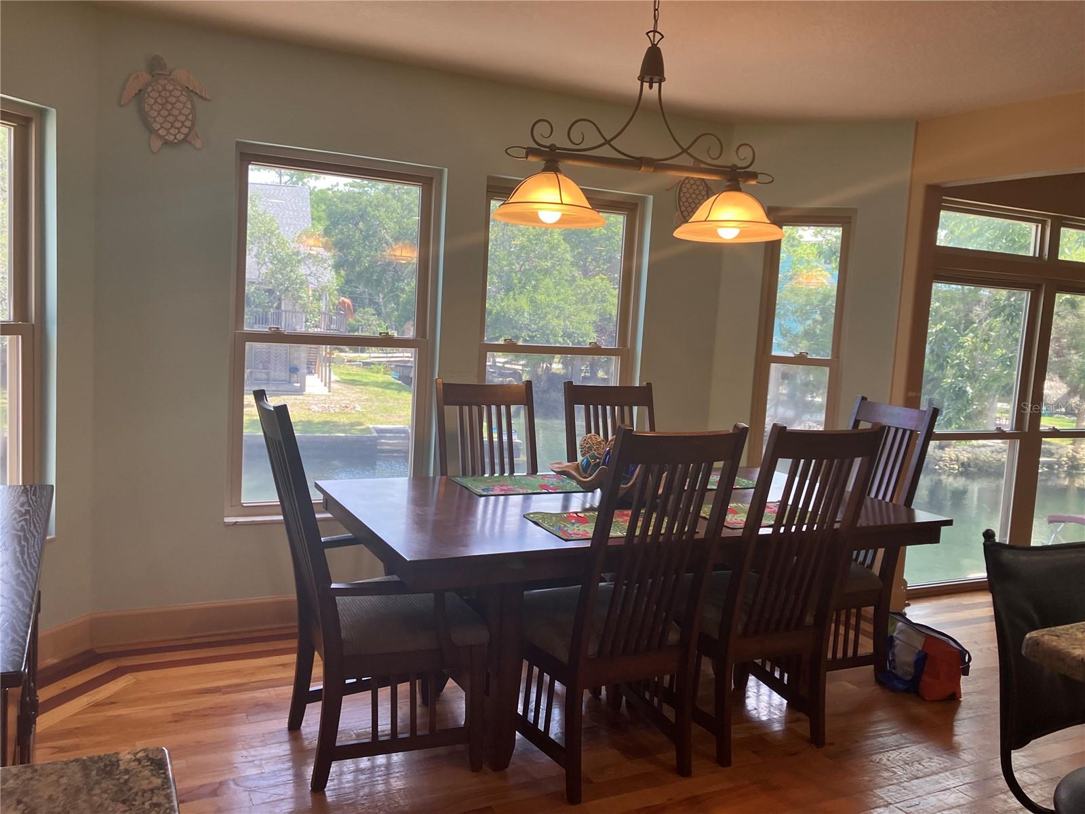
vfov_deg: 49.7
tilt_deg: -5.4
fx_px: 878
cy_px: 407
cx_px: 542
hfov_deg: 63.4
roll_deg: -3.8
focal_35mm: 28
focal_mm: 3.99
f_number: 1.8
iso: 80
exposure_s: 1/120
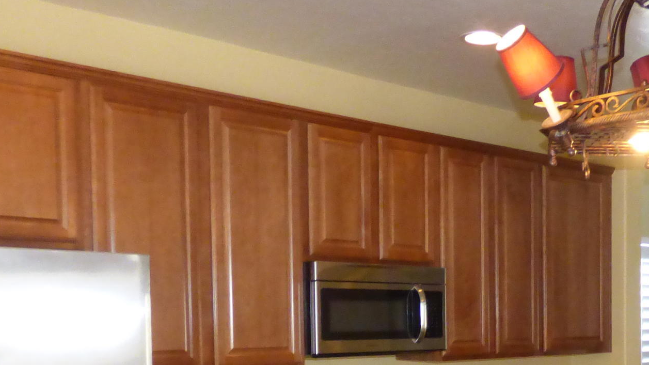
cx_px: 537
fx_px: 895
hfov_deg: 38.1
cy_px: 368
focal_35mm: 52
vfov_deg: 22.2
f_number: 2.8
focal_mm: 3.58
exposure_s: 1/60
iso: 640
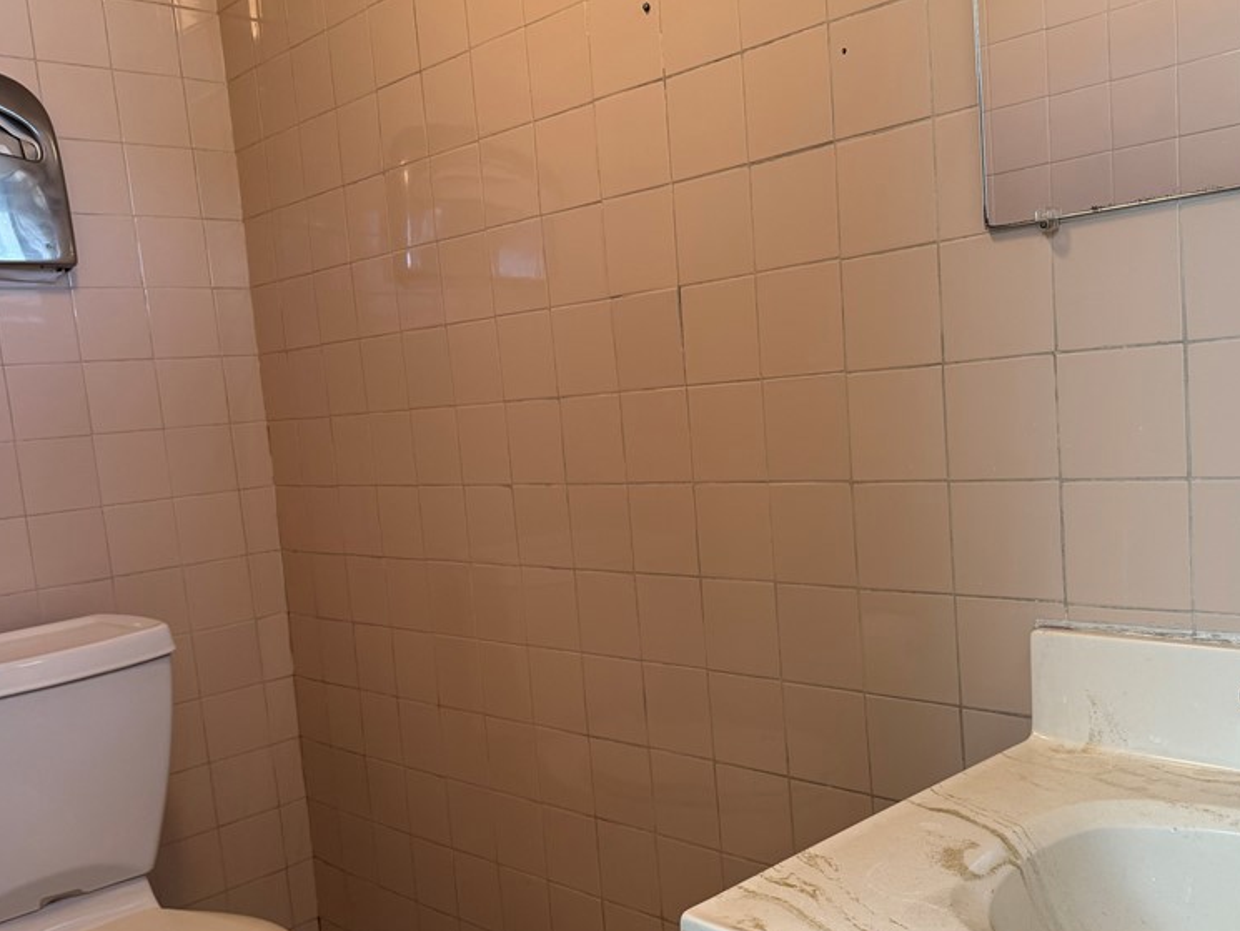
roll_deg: +4.5
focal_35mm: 33
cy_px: 556
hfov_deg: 55.3
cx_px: 676
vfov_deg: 42.8
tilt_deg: -7.3
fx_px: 1182
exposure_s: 1/60
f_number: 1.78
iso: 200
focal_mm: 6.76
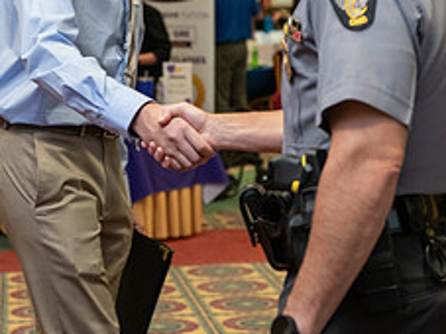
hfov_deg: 15.4
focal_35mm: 128
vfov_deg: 11.5
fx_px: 1648
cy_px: 21
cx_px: 173
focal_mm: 52
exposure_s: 1/160
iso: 1250
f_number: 3.2
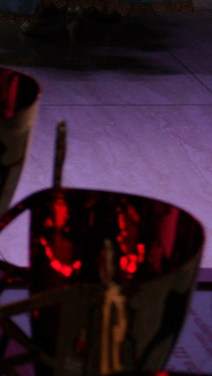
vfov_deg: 9.9
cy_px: -87
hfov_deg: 4.9
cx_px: -712
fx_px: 2144
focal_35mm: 215
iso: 400
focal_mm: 30
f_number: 7.1
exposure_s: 1/125
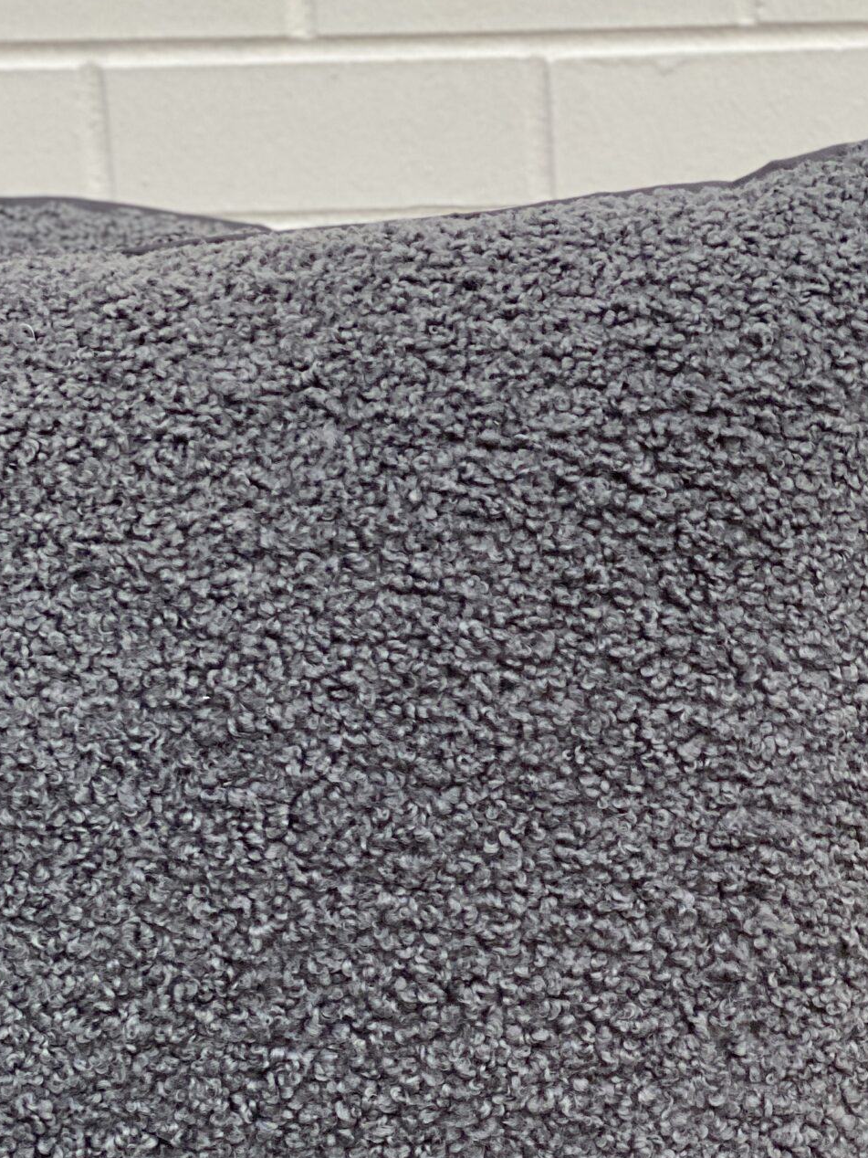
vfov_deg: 18.7
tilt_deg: -13.3
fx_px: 3511
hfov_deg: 14.0
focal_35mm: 105
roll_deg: +1.3
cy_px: 796
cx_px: 734
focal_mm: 6
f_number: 2
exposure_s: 1/122
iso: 100
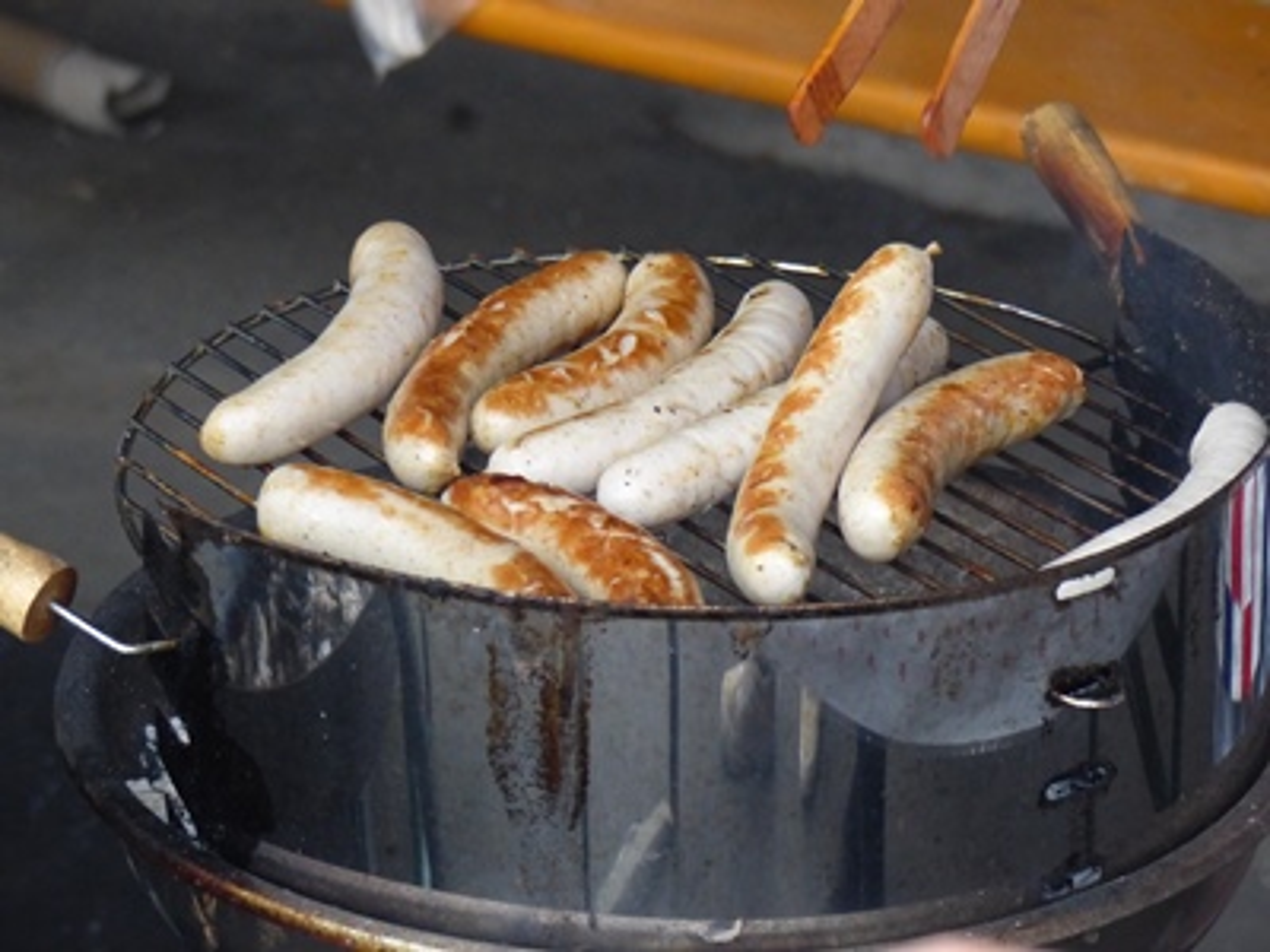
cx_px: 635
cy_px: 476
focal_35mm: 170
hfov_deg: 11.6
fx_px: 6237
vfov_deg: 8.7
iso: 640
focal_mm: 30.6
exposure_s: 1/320
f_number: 2.8
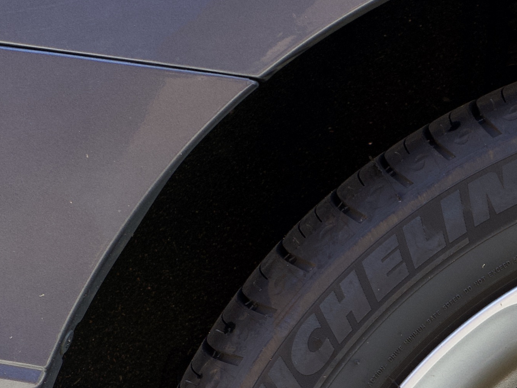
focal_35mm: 215
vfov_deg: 6.8
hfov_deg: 9.0
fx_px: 3211
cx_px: 721
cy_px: 640
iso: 640
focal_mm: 50
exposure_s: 1/125
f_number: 5.6
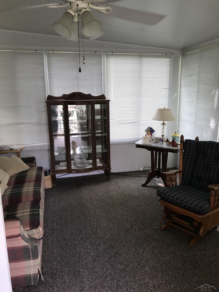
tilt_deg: -11.0
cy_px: 146
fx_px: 236
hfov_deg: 49.7
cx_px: 110
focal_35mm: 28
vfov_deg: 63.4
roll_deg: +0.5
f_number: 1.8
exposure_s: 1/24
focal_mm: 3.99
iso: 40
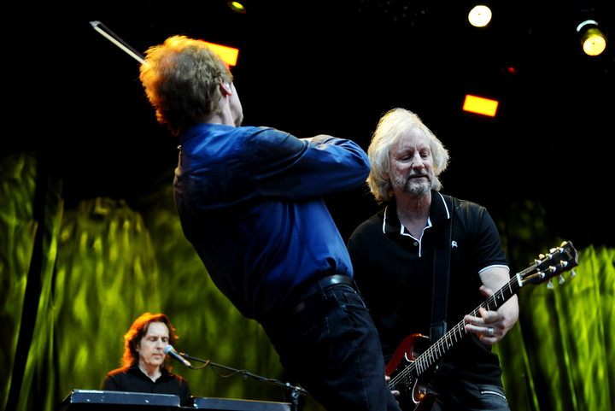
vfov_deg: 21.0
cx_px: 308
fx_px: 1111
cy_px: 206
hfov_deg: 30.9
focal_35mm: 65
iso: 1250
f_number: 4
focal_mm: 65
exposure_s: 1/125
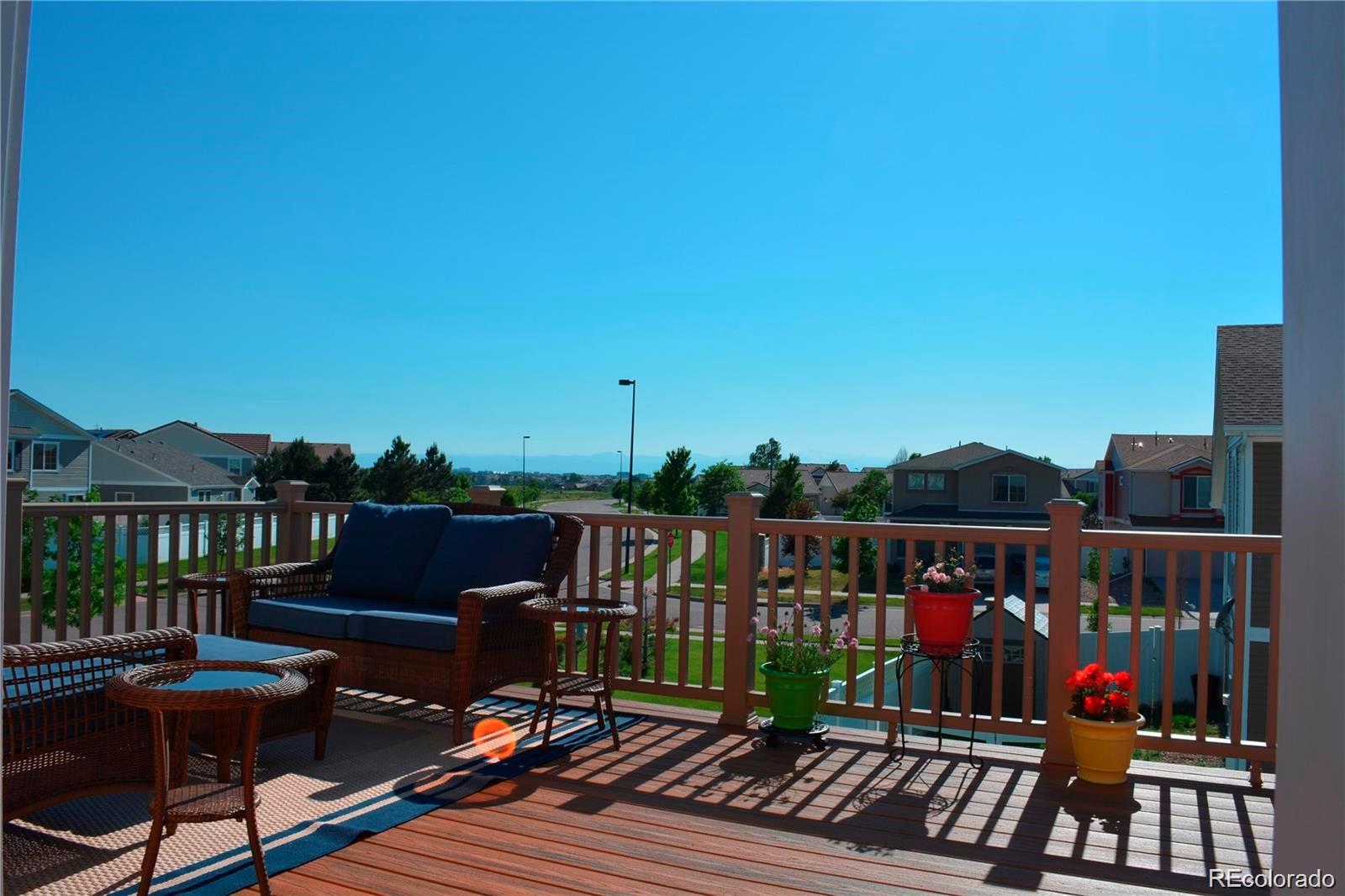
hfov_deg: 67.4
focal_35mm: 27
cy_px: 448
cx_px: 672
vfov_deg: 47.9
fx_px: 1008
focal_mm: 18
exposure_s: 1/320
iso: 100
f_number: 9
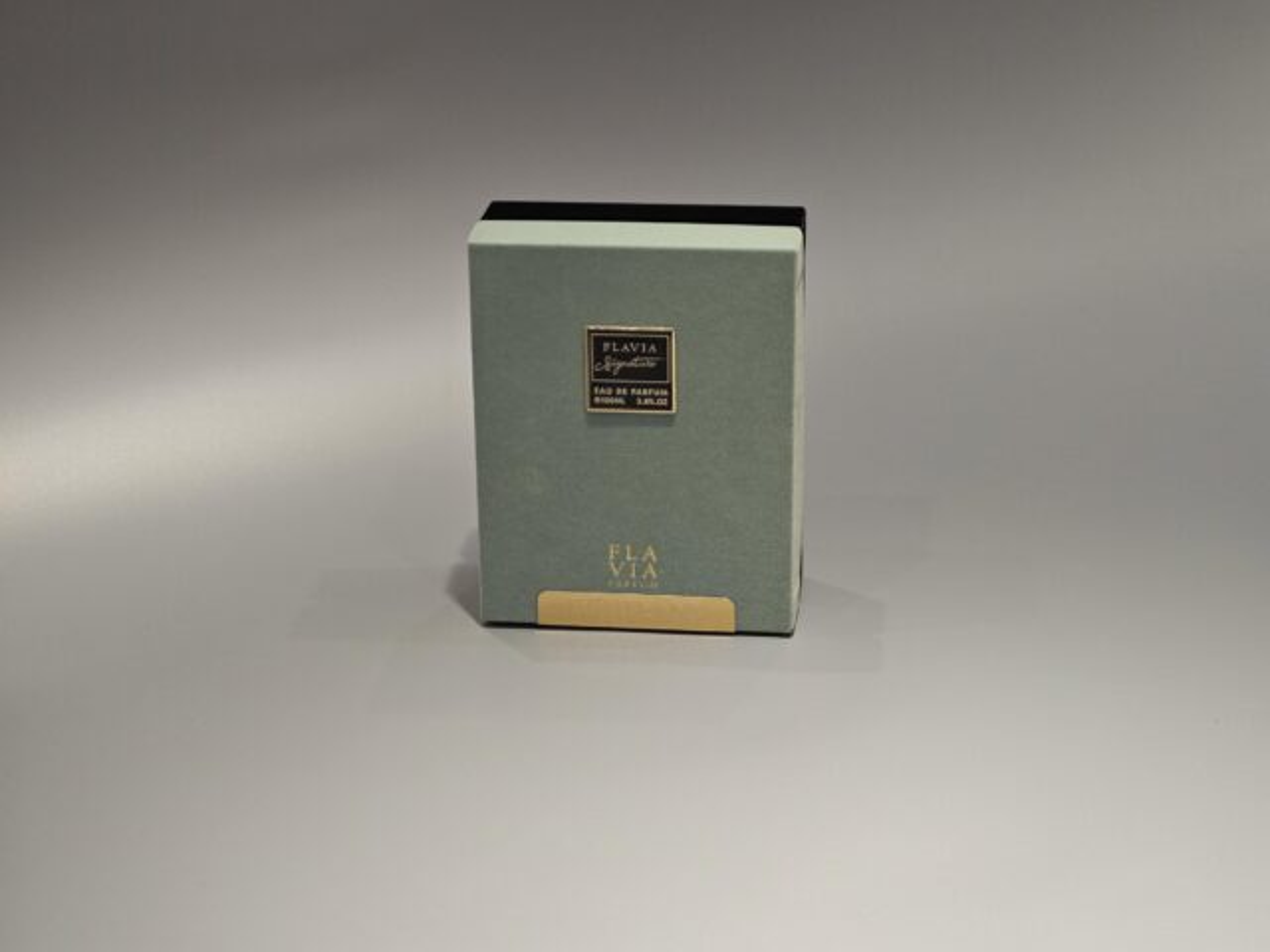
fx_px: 2752
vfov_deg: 19.6
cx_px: 635
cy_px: 476
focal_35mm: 75
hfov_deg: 26.0
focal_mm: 10.1
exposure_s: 1/100
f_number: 2
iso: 160
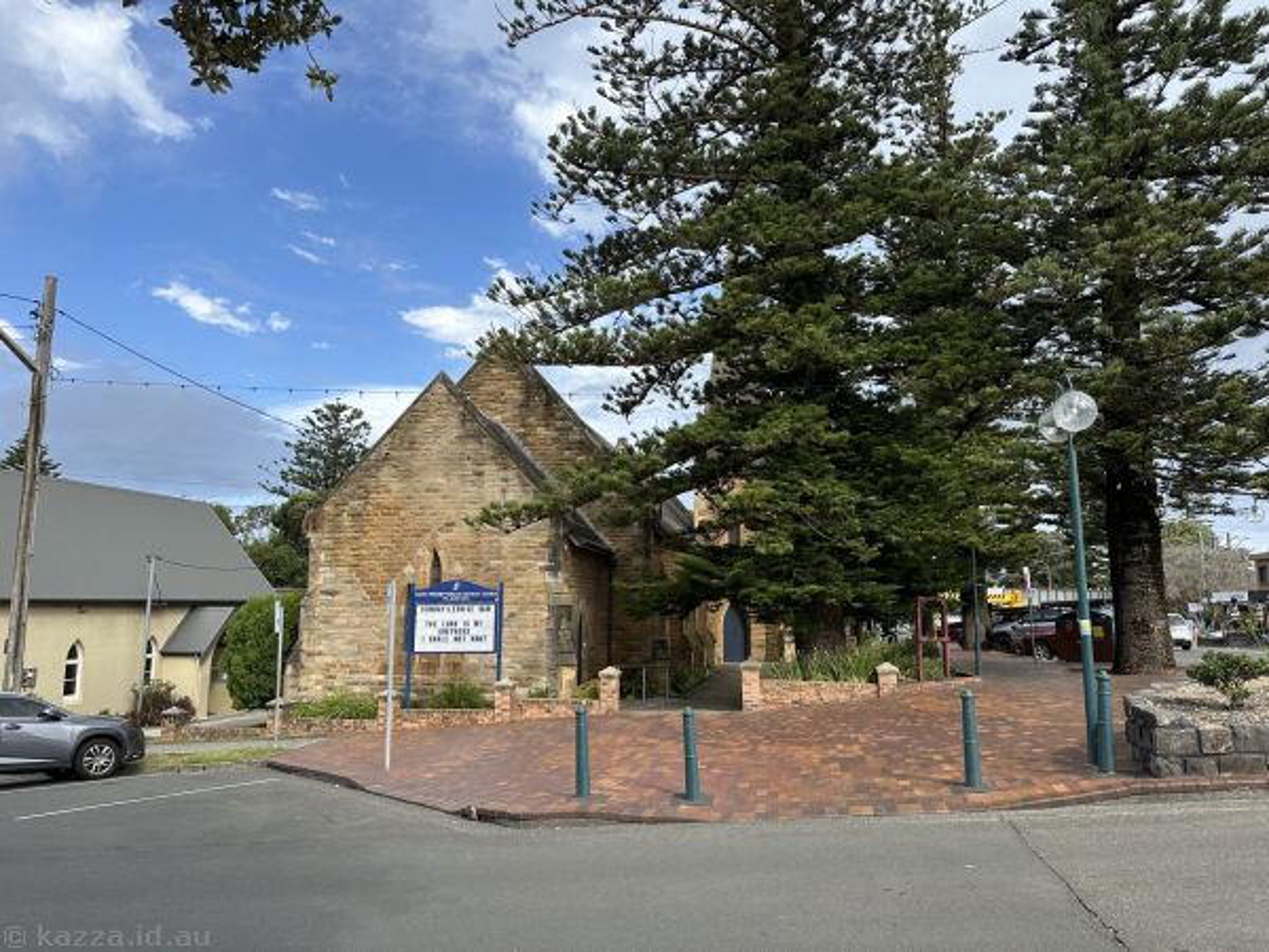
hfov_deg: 71.6
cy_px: 476
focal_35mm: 24
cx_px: 634
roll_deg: -1.1
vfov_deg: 56.8
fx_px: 880
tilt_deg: +7.1
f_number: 1.78
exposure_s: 1/2525
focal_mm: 6.86
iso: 80
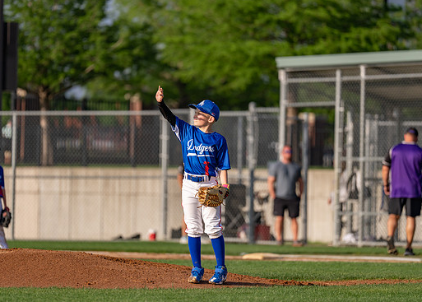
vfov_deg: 6.1
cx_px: 205
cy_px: 146
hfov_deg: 8.5
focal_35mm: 238
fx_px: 2854
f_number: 2.8
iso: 250
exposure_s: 1/5000
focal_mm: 200
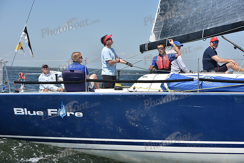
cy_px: 82
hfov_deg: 28.8
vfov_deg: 19.5
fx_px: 475
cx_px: 122
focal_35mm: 70
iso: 250
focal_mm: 70
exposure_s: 1/1250
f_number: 8
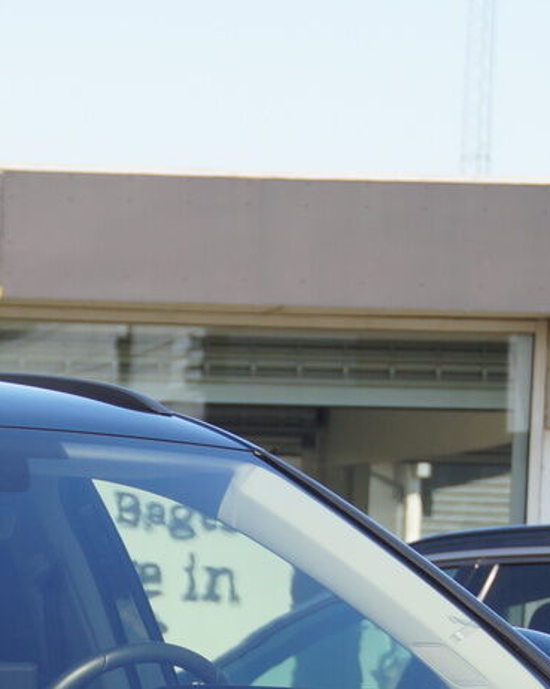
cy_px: 908
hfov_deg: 3.5
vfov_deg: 4.4
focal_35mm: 439
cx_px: -97
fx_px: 8940
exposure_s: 1/200
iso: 100
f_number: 6.3
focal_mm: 75
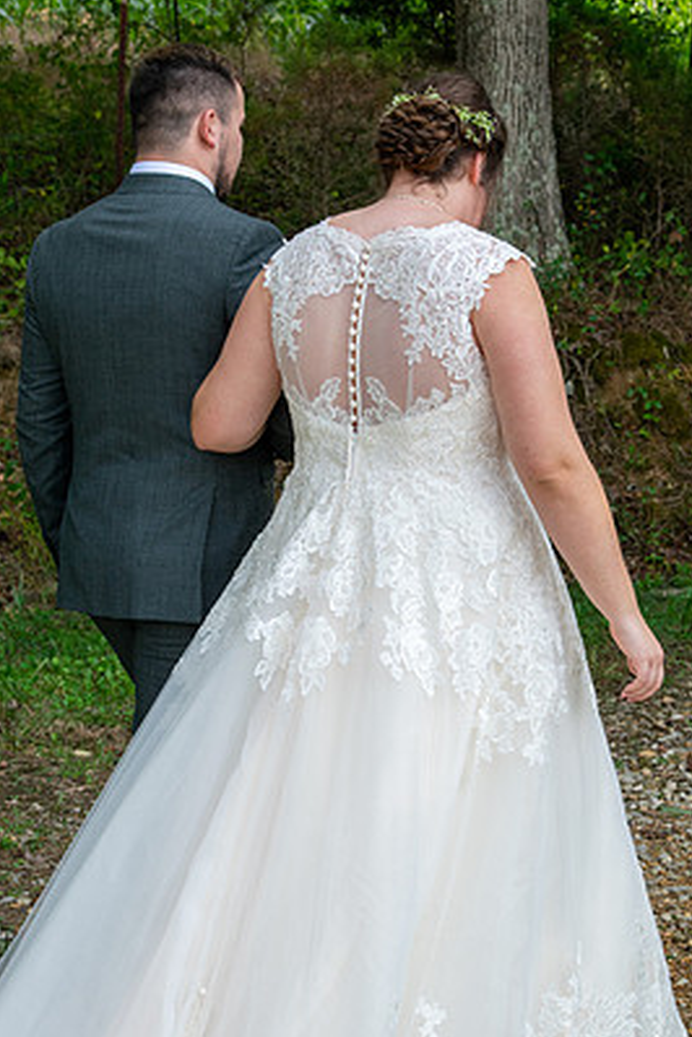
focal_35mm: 93
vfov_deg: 21.9
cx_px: 367
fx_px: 2681
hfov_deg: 14.7
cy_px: 465
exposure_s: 1/320
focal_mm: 55
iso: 200
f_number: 9
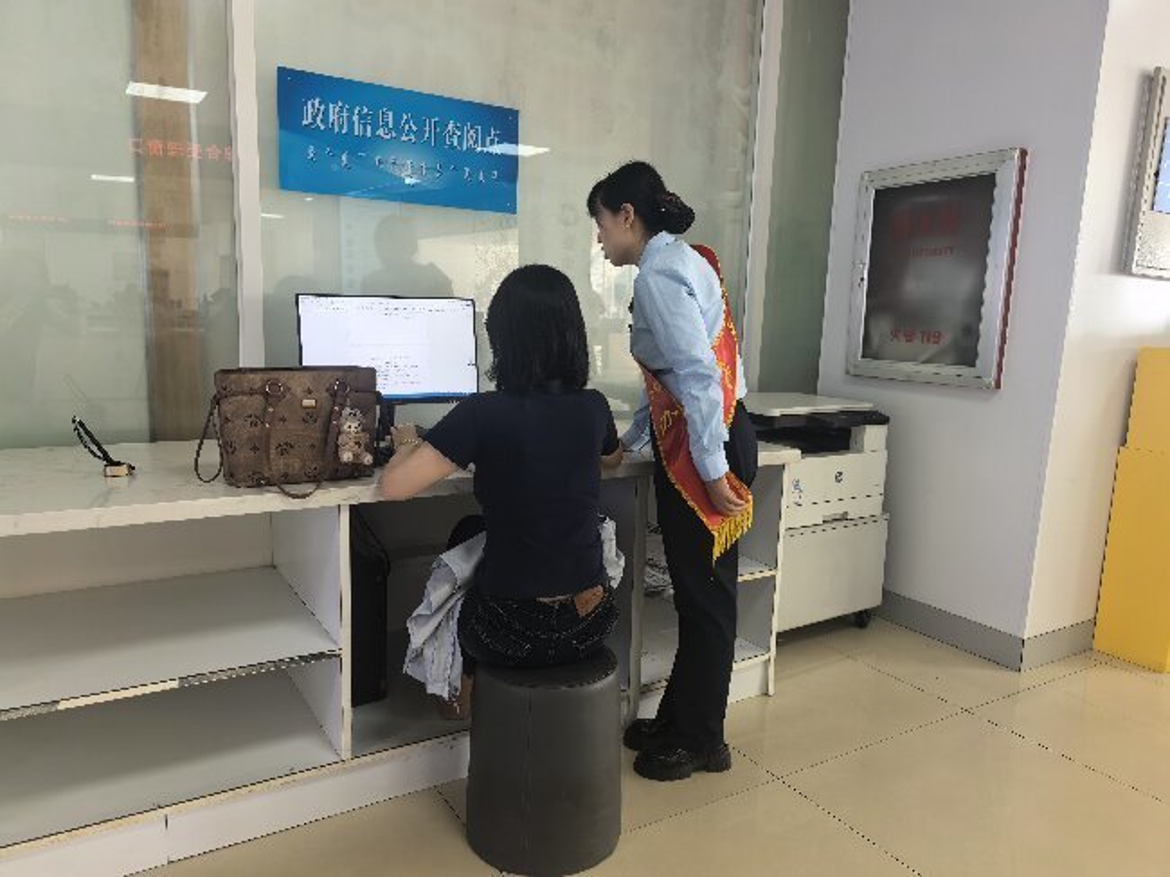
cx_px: 585
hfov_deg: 71.6
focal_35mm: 24
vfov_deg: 56.8
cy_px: 438
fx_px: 811
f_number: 1.6
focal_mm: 8.5
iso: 64
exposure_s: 1/100
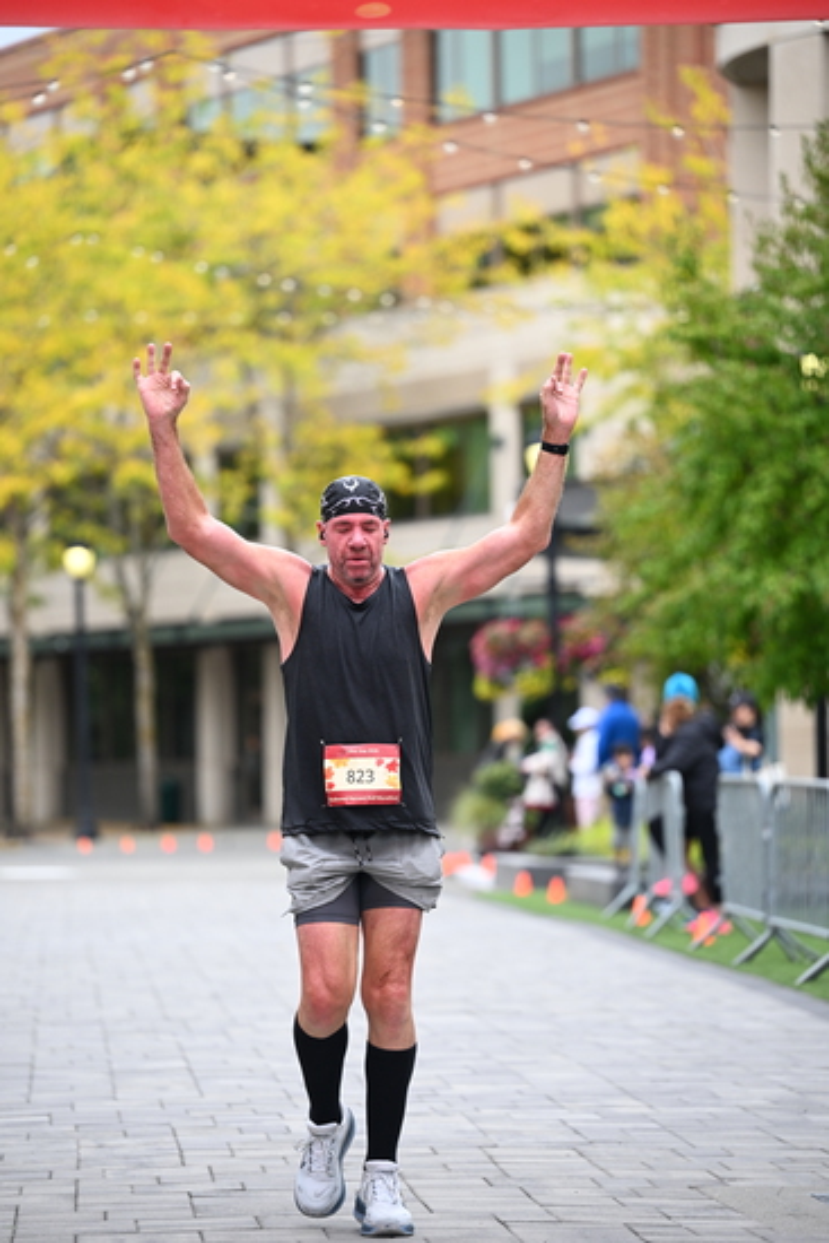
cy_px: 622
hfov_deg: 9.5
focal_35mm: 145
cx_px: 414
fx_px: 5005
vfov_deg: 14.1
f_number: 2.8
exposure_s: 1/2000
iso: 640
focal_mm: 145
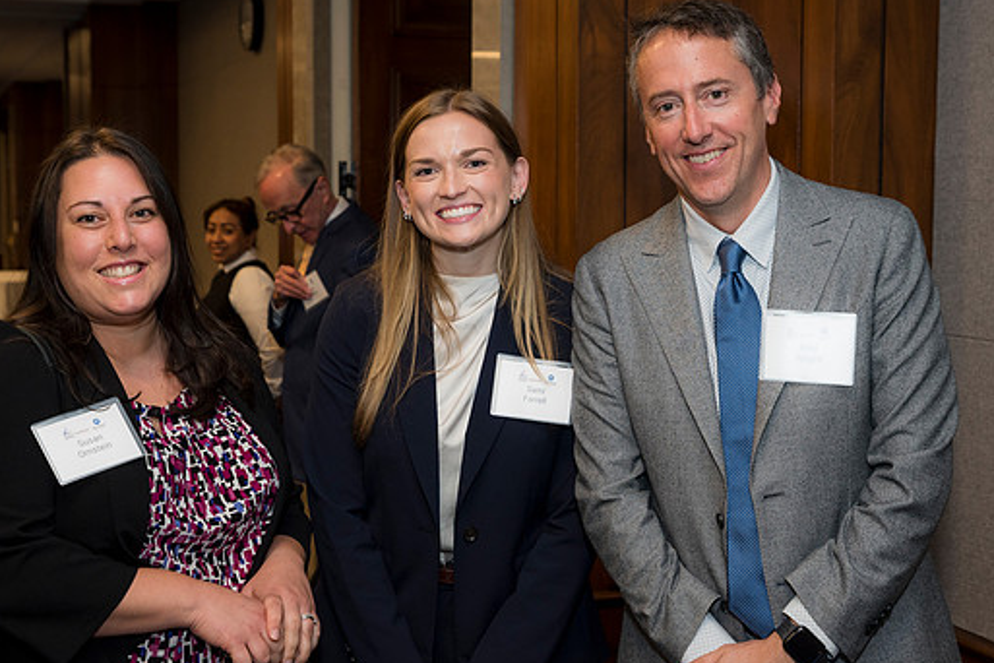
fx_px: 1436
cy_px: 319
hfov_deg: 38.2
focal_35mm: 52
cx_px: 448
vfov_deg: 26.0
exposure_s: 1/125
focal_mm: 46
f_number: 5
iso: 800
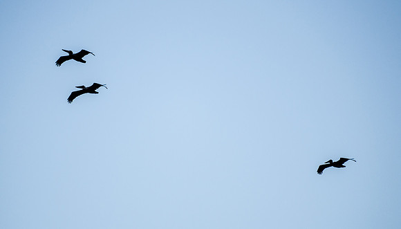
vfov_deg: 3.6
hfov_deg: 6.2
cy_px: 110
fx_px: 3683
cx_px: 180
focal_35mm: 345
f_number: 2.8
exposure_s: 1/2000
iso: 200
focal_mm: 200
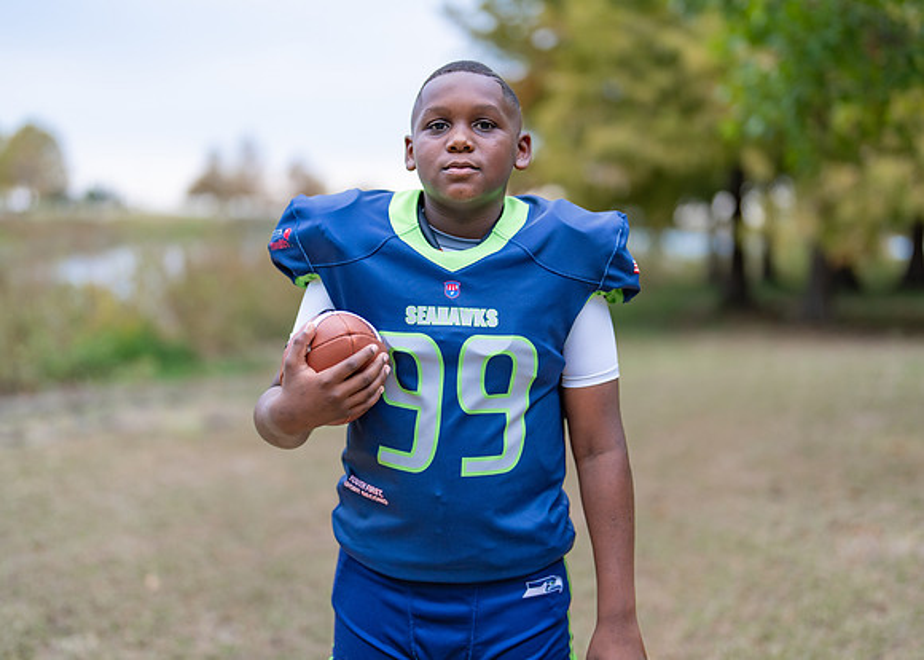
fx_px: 1522
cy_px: 331
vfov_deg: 24.5
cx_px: 463
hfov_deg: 33.8
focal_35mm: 58
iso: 100
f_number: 1.2
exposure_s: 1/320
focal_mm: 50
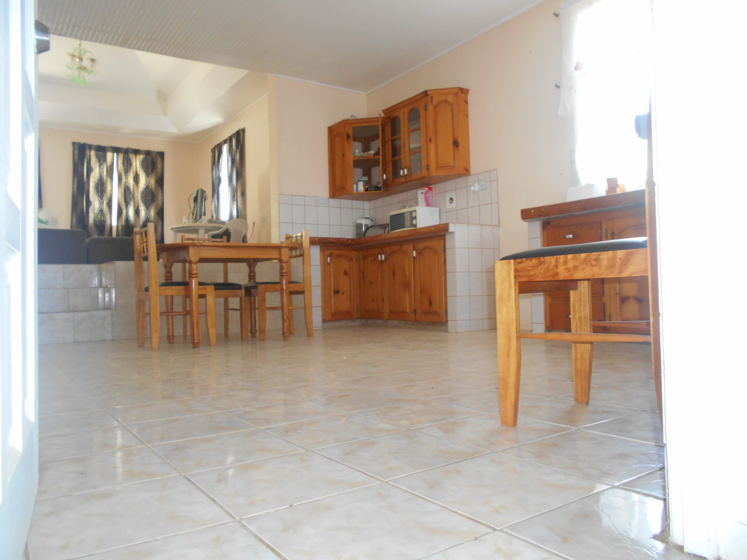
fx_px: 561
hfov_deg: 67.3
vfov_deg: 53.1
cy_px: 280
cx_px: 374
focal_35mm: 26
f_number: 3.2
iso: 320
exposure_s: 1/25
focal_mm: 4.6
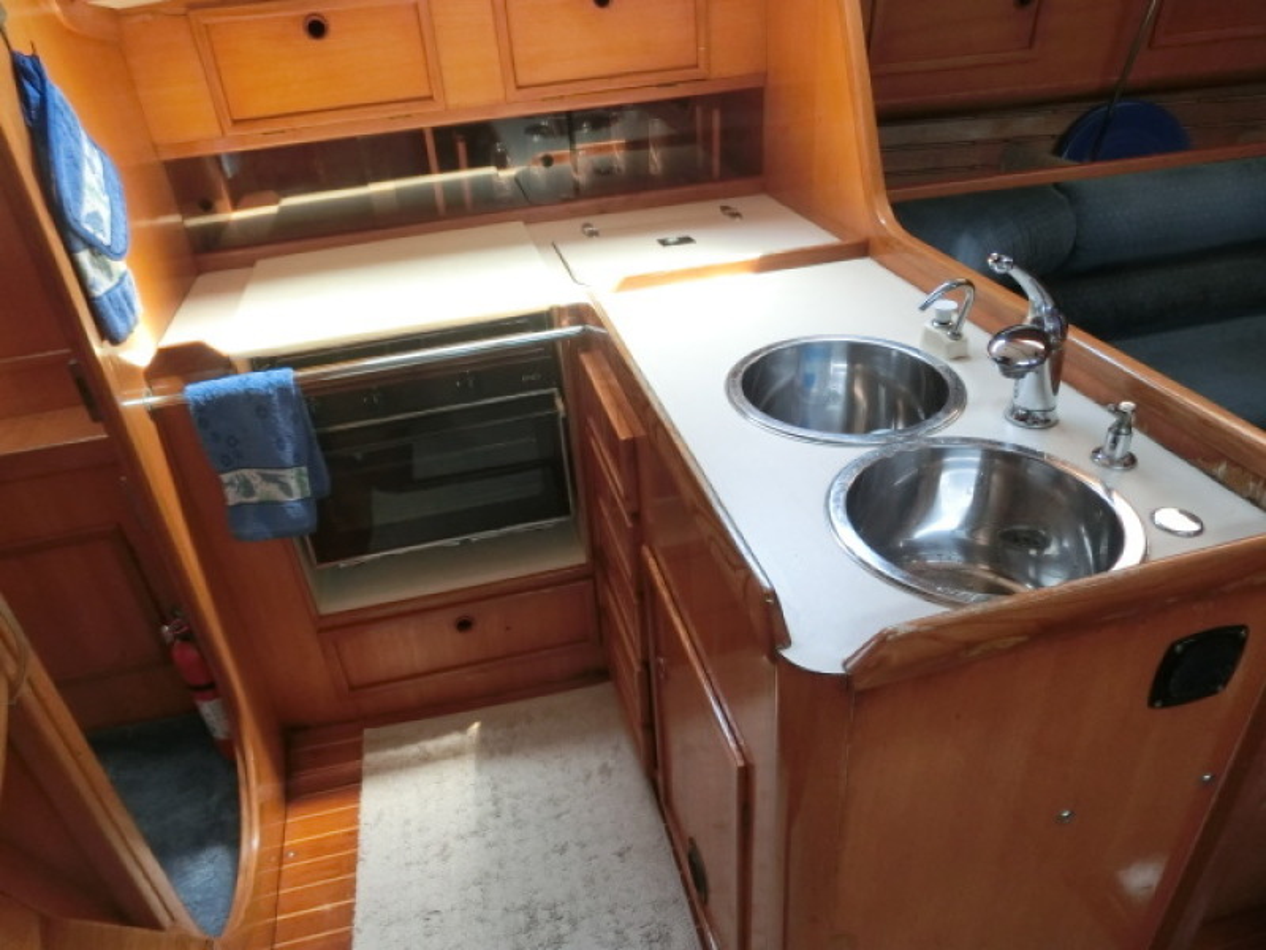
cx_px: 633
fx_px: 878
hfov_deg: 71.6
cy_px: 475
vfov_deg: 56.8
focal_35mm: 24
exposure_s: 1/100
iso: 400
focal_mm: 4.24
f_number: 3
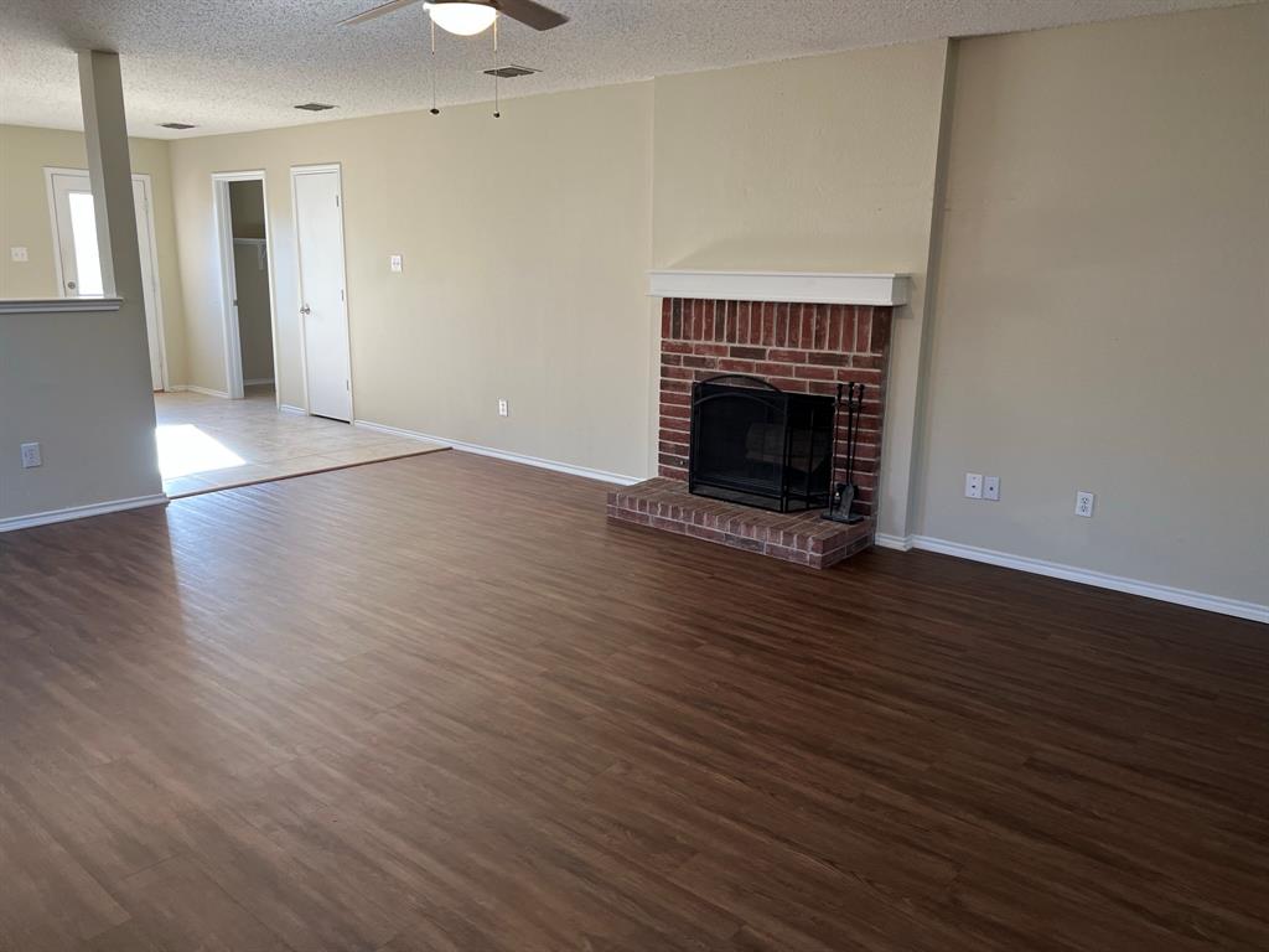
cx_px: 634
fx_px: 953
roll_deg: -1.1
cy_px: 476
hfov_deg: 67.3
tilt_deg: -12.8
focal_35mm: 26
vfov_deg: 53.1
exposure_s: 1/120
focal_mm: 5.7
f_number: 1.5
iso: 125
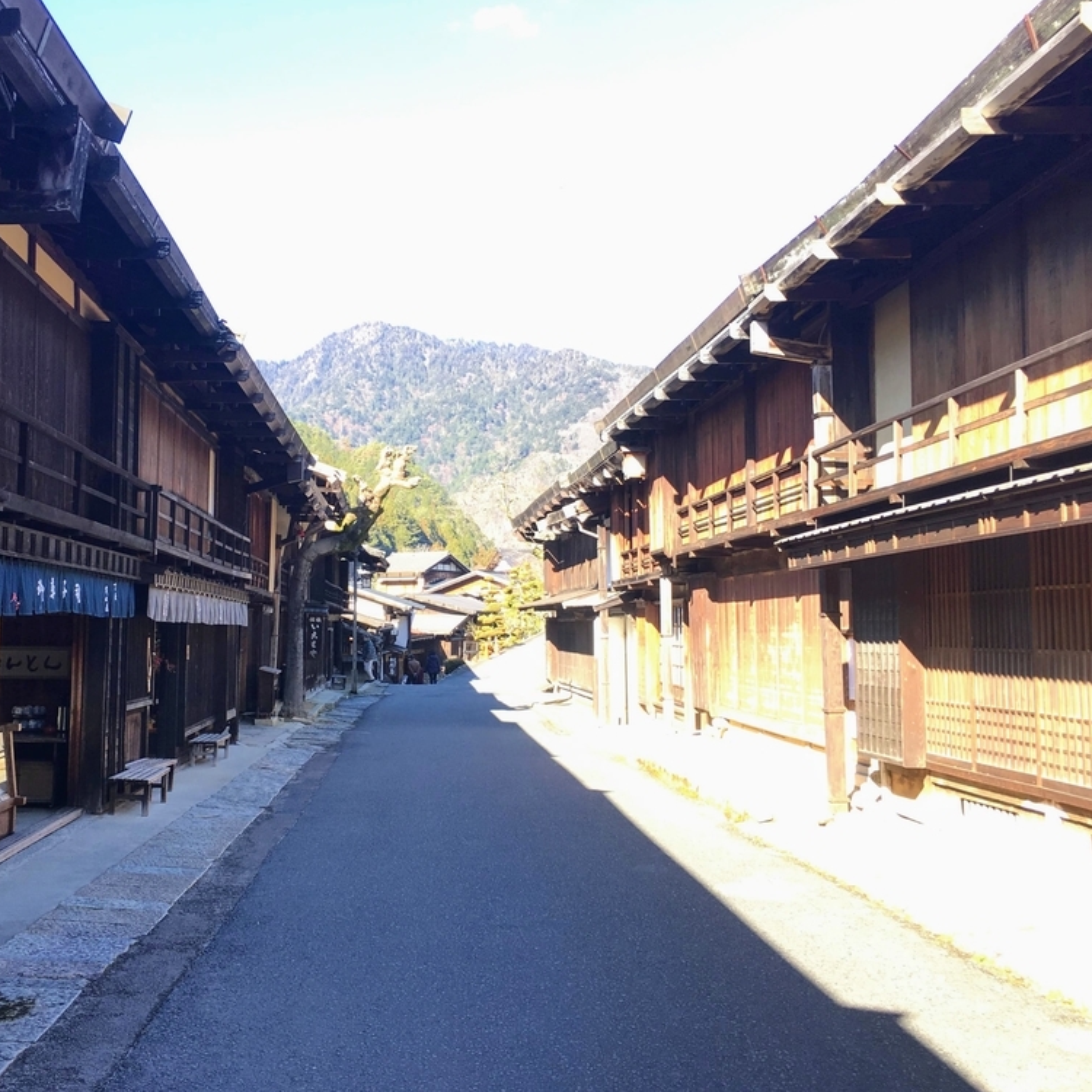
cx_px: 406
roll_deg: -0.7
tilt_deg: +3.8
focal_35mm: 35
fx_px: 1249
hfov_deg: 46.8
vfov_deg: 47.2
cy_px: 539
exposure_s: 1/174
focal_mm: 4.15
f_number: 2.2
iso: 25
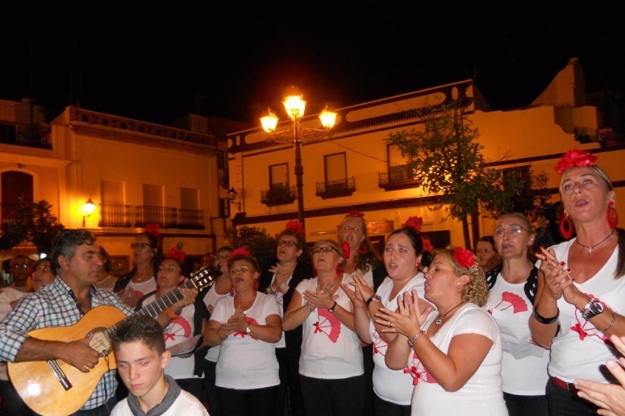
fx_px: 503
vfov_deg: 44.8
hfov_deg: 63.7
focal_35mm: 29
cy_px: 239
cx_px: 319
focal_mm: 4.9
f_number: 3.2
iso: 320
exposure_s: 1/25
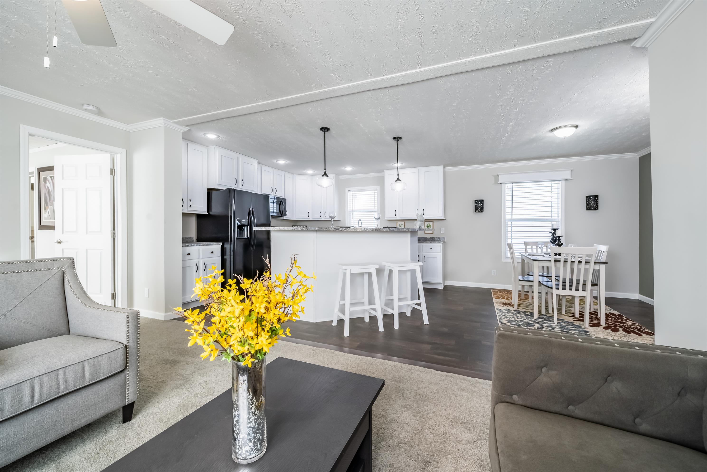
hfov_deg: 104.3
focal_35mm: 14
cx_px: 354
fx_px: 275
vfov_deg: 81.2
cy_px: 236
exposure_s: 1/320
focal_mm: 14
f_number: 9
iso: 1000
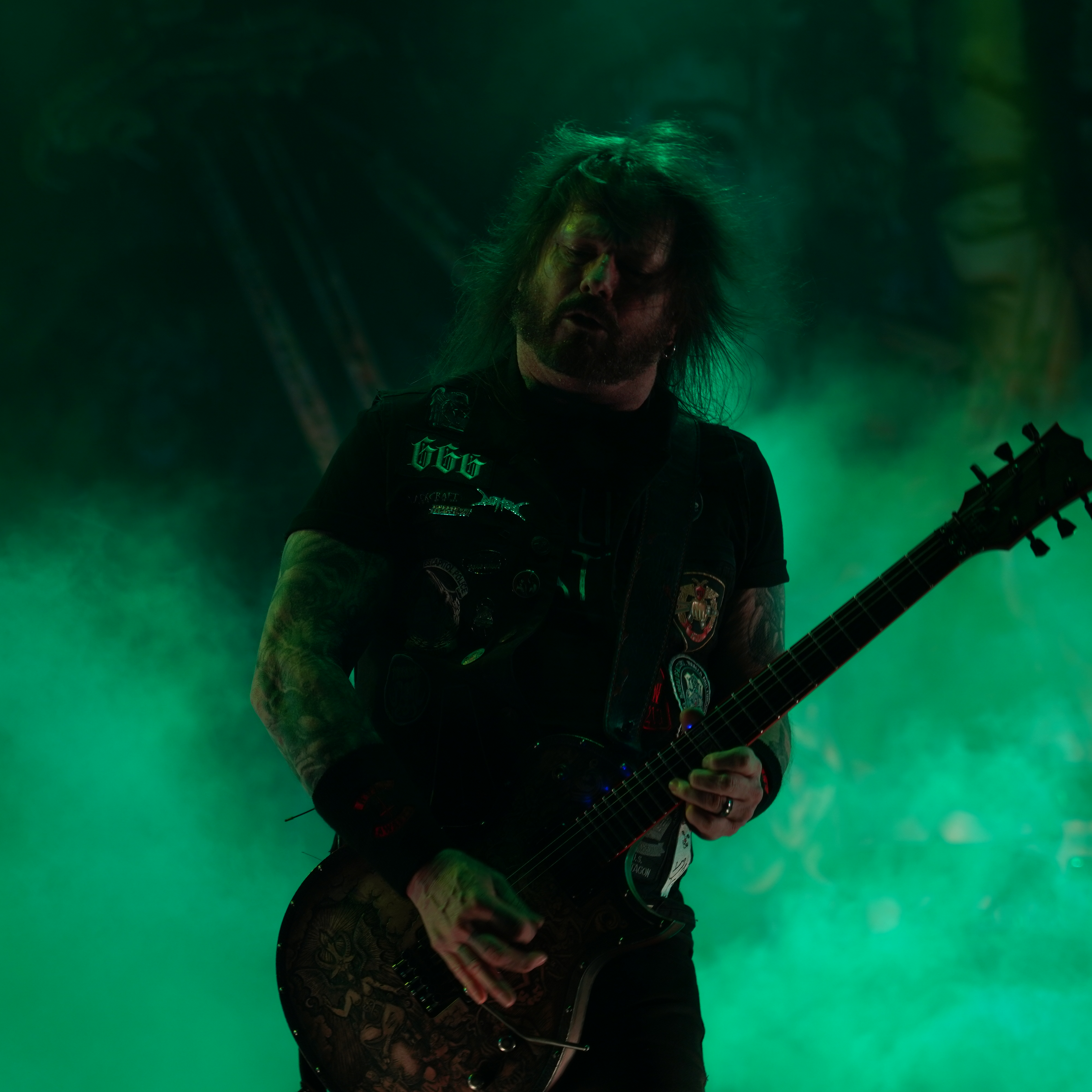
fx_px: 4783
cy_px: 546
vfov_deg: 13.0
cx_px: 604
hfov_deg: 13.0
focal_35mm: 134
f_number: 4
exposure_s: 1/125
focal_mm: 105
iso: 320
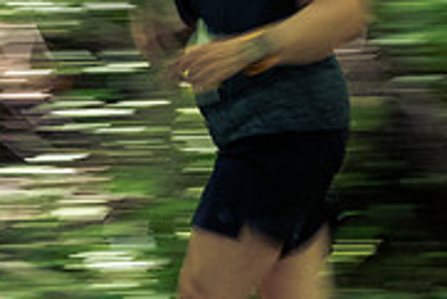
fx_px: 2398
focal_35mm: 193
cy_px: 107
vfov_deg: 7.1
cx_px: 148
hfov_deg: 10.6
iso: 800
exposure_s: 1/25
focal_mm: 29
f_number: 9
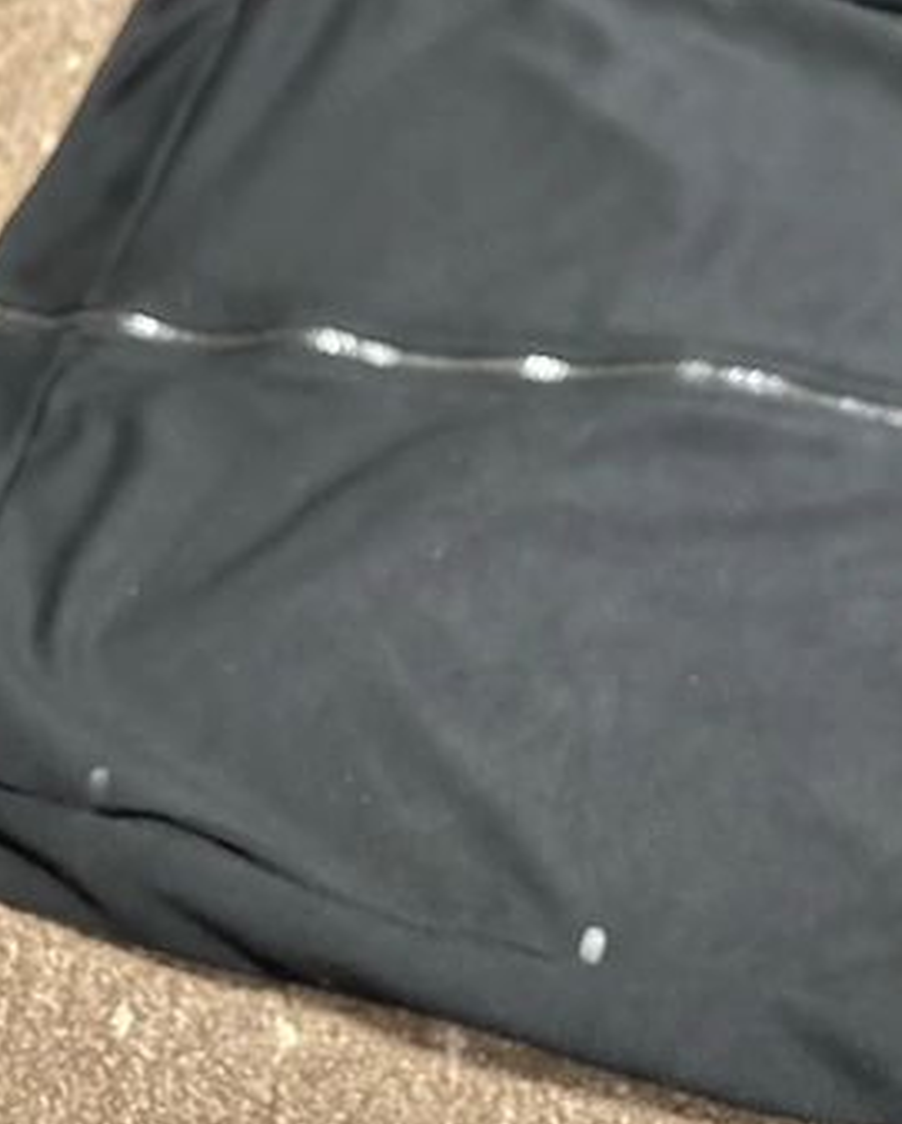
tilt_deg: -66.6
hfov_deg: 48.5
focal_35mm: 30
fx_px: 1000
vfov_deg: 58.7
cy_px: 595
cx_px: 483
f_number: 1.8
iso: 1000
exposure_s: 1/18
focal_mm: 4.25
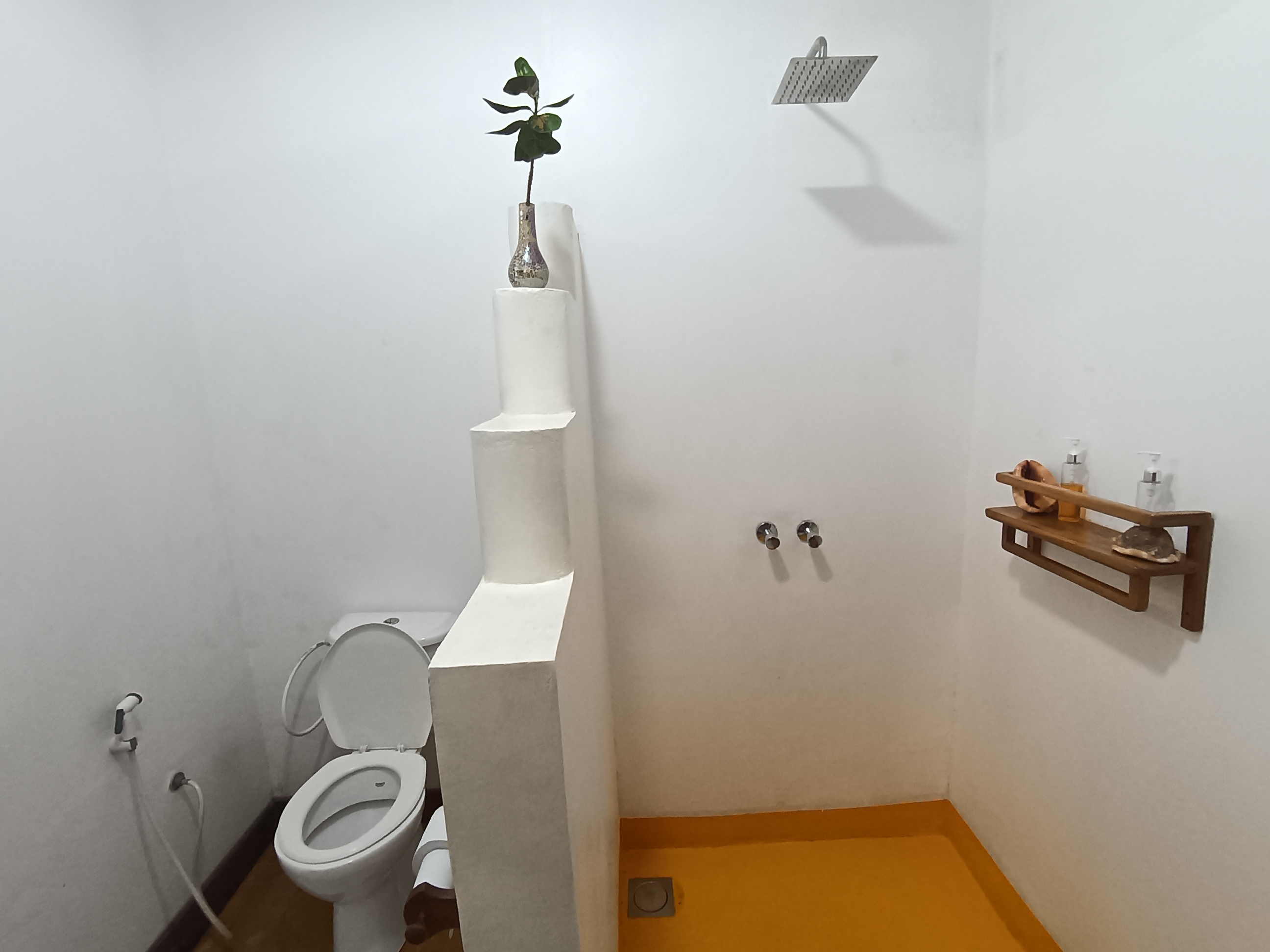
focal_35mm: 17
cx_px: 635
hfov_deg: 91.0
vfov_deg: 74.7
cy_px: 476
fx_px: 624
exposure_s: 1/33.3
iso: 732
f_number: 2.2
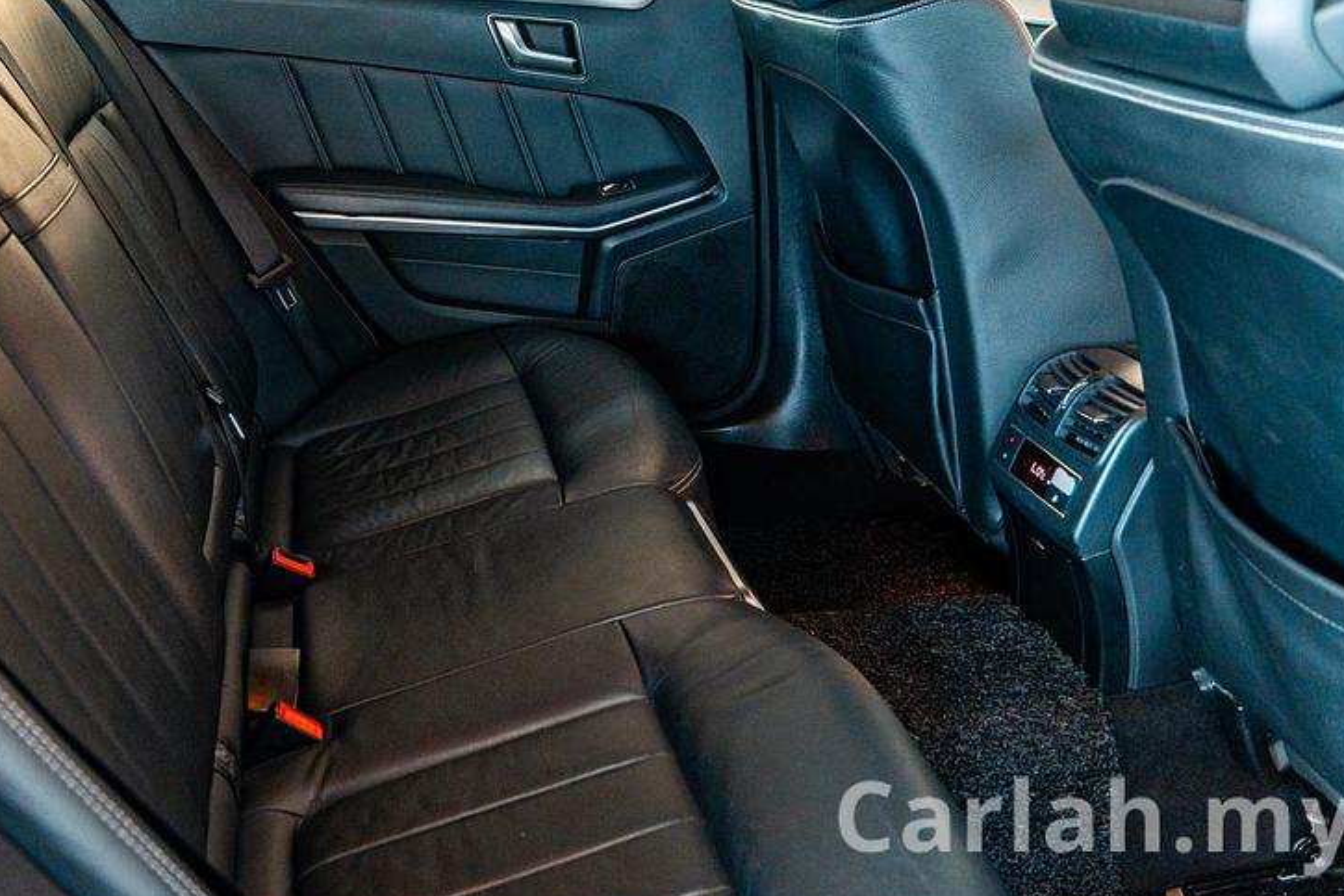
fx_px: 1418
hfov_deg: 49.9
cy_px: 308
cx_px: 456
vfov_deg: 34.7
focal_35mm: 38
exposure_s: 1/20
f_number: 3.2
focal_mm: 17
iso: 500
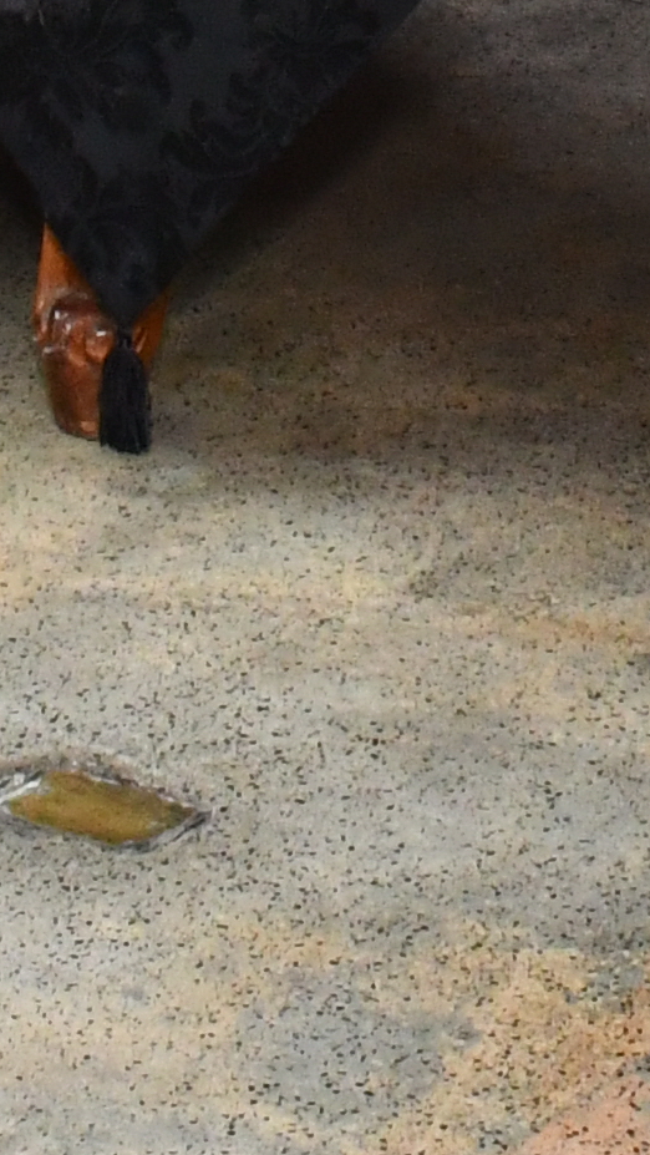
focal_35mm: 195
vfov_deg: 10.5
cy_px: -801
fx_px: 5970
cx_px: 654
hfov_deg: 6.2
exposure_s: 1/125
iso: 1400
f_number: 3.8
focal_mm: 21
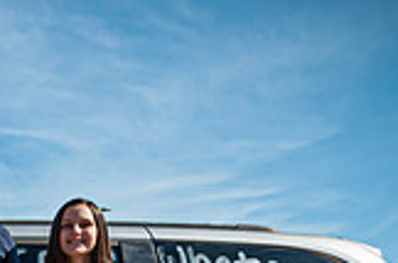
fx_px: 948
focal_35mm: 86
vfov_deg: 15.0
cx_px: -174
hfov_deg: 20.7
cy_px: 355
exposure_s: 1/400
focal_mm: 16
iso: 200
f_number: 10
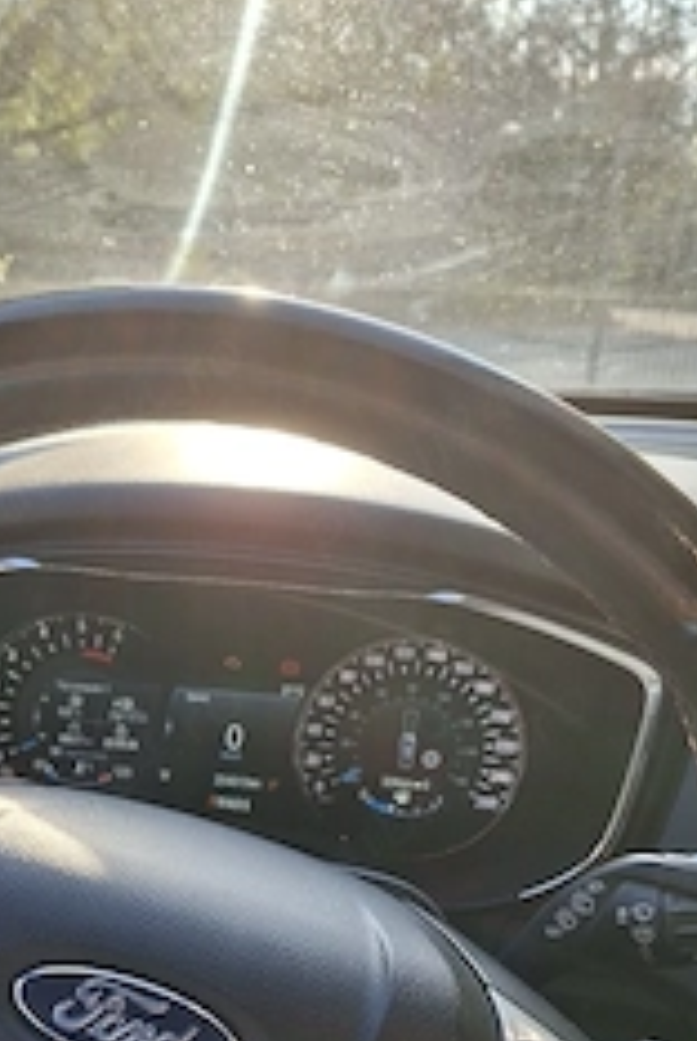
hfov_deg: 32.2
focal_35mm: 41
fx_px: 1187
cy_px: 844
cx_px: 188
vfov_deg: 44.8
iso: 50
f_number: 1.8
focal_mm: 5.54
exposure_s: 1/179
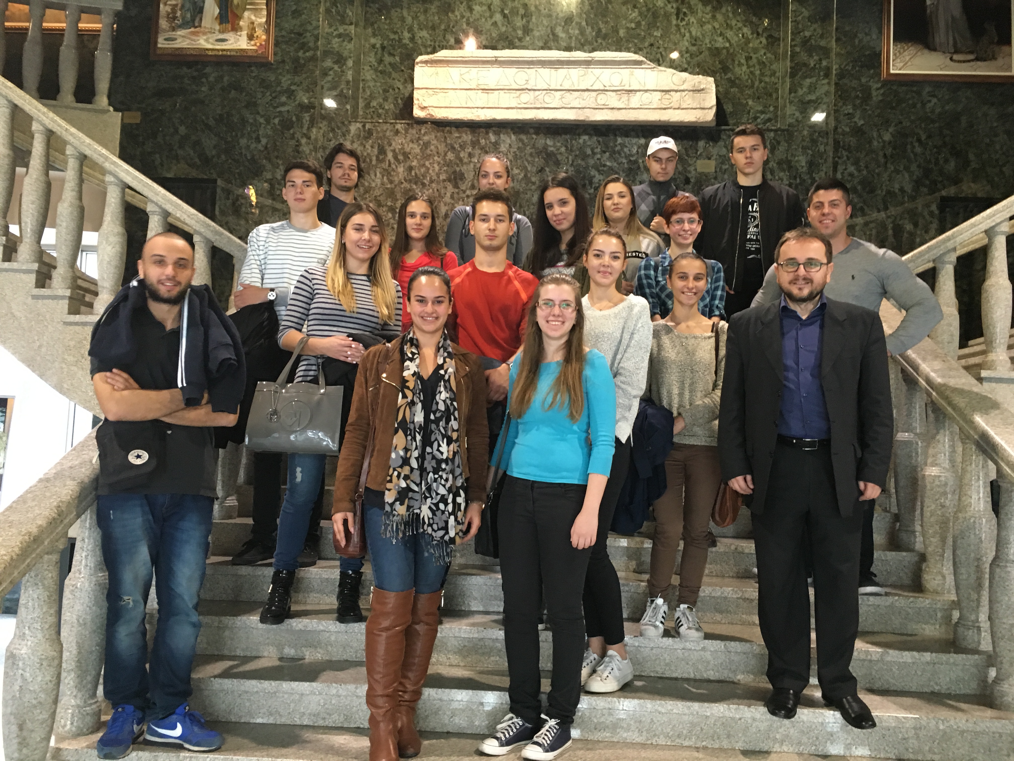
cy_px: 380
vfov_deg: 48.2
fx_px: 849
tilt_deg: +4.3
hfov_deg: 61.7
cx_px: 507
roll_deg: -1.8
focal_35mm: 29
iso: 200
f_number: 2.2
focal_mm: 4.15
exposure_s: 1/20
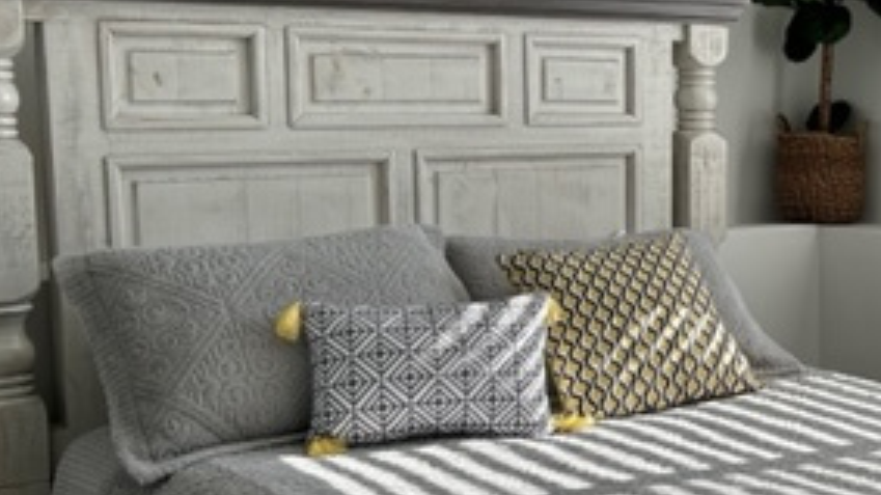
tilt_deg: -7.2
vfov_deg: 18.8
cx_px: 766
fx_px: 1495
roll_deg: -0.1
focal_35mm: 64
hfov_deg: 31.5
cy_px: 271
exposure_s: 1/709
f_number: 1.5
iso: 50
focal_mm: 5.7
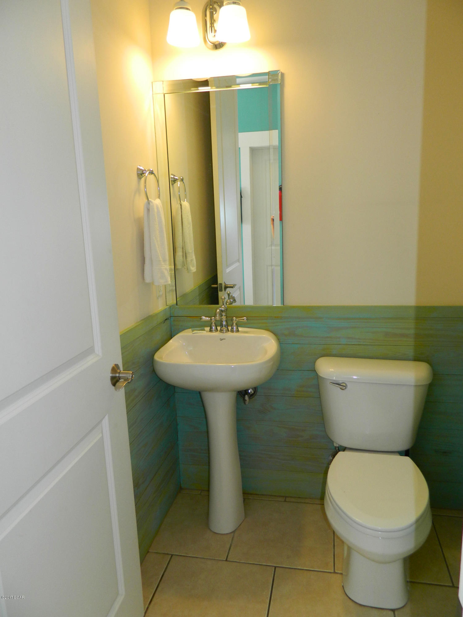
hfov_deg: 54.9
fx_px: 446
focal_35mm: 25
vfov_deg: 69.4
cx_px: 232
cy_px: 308
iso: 125
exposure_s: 1/30
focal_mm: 4.5
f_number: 3.1
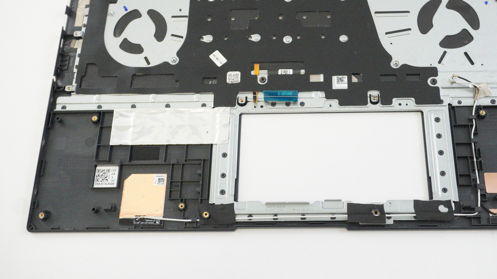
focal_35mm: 47
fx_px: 619
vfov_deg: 25.3
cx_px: 295
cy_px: 86
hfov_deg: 43.5
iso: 8000
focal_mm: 24
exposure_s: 1/400
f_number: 5.6
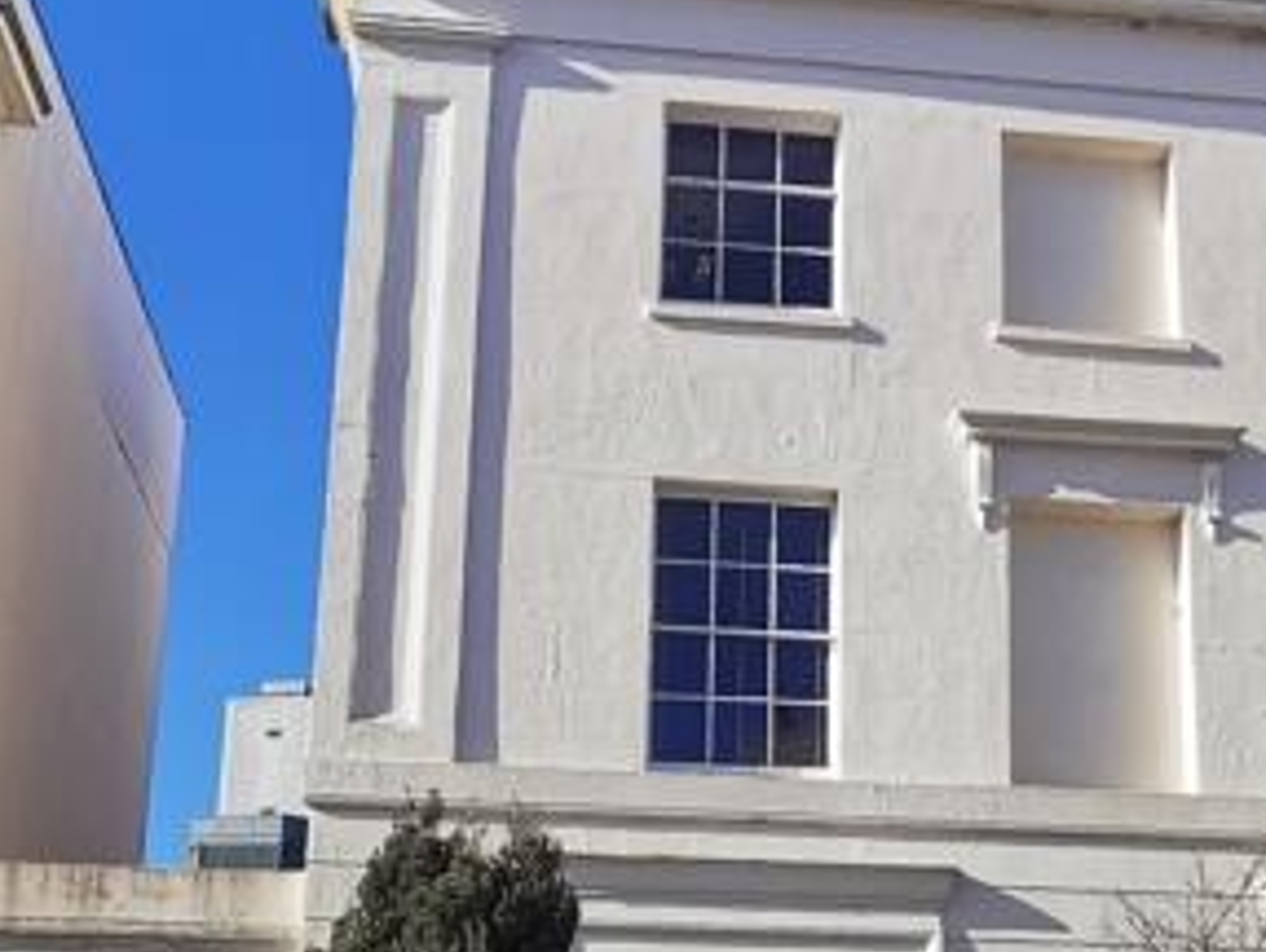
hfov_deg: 33.5
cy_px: 776
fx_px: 2087
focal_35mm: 57
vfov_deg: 25.2
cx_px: 838
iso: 50
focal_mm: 2.35
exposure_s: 1/831
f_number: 2.2
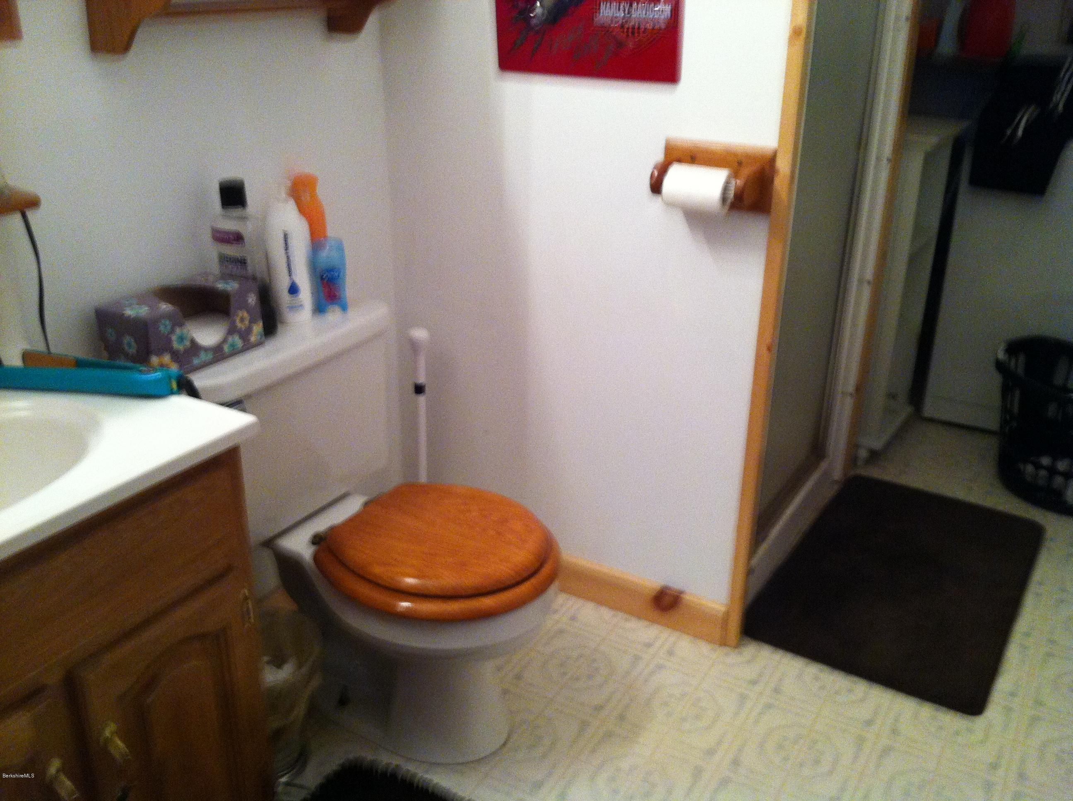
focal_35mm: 35
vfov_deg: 40.6
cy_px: 400
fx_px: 1083
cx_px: 536
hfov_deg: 52.7
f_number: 2.8
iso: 250
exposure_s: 1/15
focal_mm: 3.85
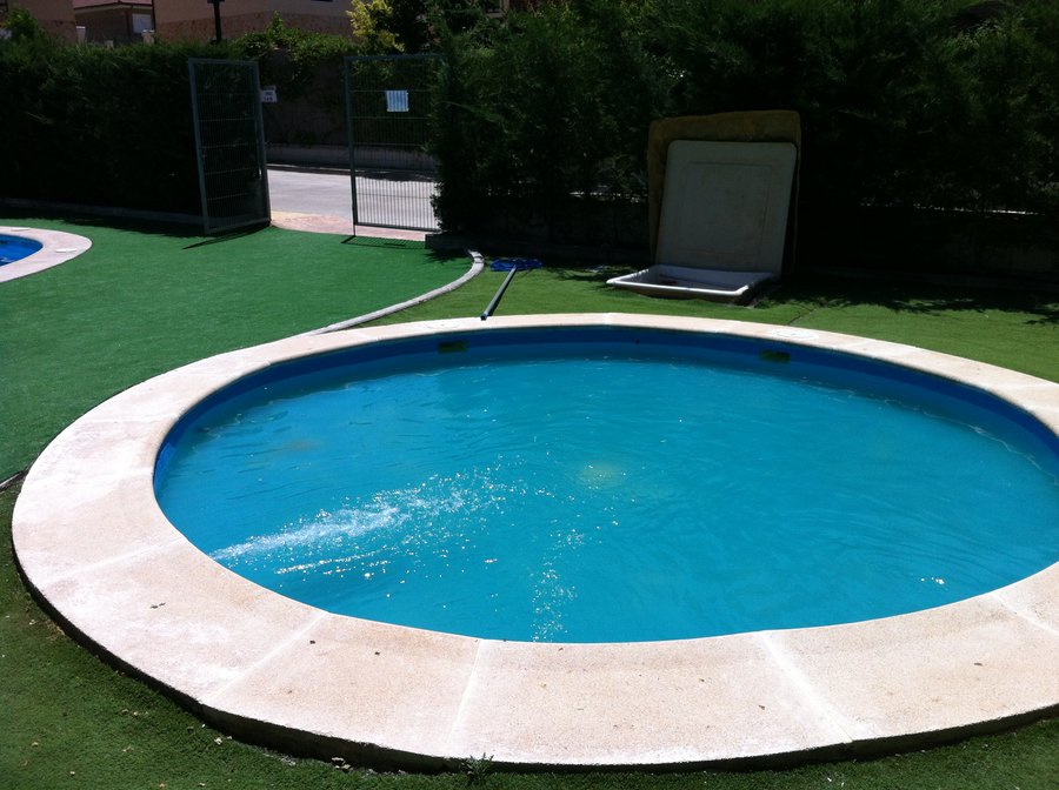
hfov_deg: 52.7
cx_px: 530
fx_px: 1069
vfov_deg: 40.6
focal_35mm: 35
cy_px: 395
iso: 80
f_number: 2.8
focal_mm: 3.85
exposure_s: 1/2742
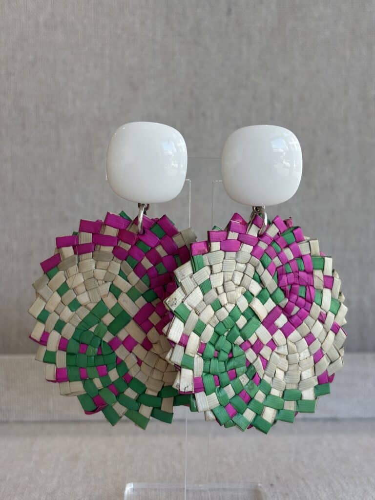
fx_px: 751
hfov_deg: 28.0
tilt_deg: -6.8
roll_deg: -1.4
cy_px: 250
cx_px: 188
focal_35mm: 52
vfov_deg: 36.8
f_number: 1.6
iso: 32
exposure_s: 1/173
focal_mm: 5.96
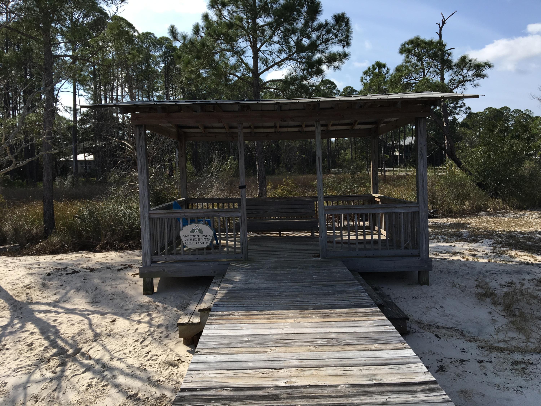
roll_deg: +2.0
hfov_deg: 61.7
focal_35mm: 29
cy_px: 203
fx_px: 453
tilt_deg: -5.0
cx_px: 270
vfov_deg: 48.2
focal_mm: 4.15
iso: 25
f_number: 2.2
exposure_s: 1/1538
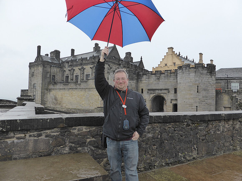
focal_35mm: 26
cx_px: 121
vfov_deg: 53.1
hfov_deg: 67.3
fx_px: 182
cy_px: 90
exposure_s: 1/400
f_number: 3.3
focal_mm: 4.4
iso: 200
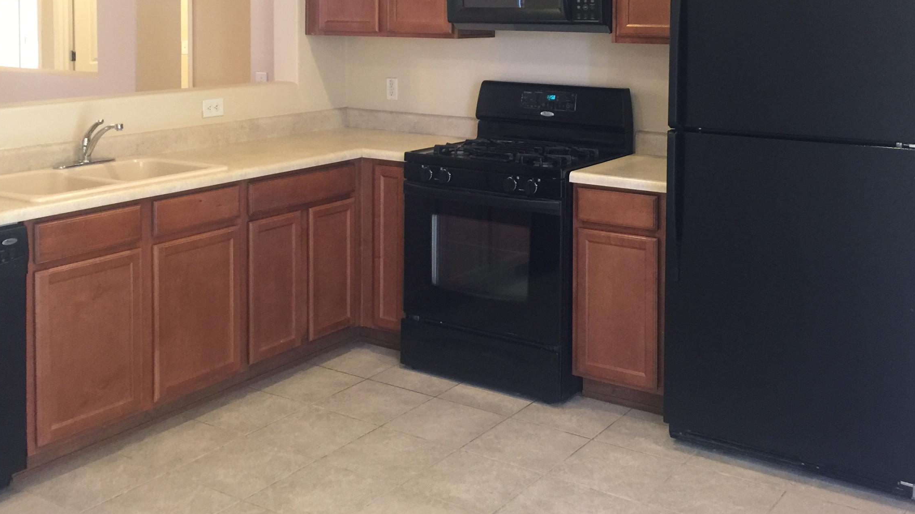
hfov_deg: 48.4
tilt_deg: -2.8
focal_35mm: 42
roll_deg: -0.9
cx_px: 454
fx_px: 1019
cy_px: 65
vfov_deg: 27.5
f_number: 2.2
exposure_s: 1/15
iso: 100
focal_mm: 4.15
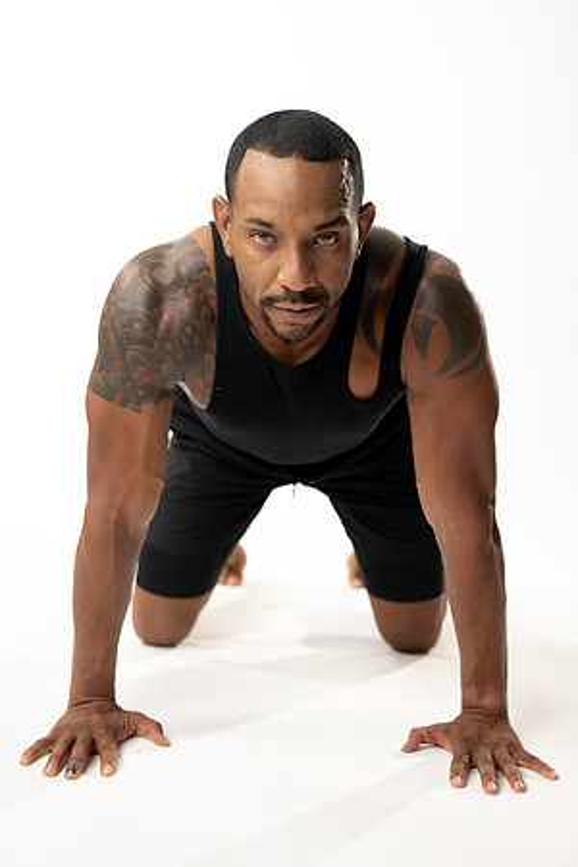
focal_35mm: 50
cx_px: 289
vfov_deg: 39.6
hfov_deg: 27.0
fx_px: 1204
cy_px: 434
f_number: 3.2
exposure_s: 1/80
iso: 800
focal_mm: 50
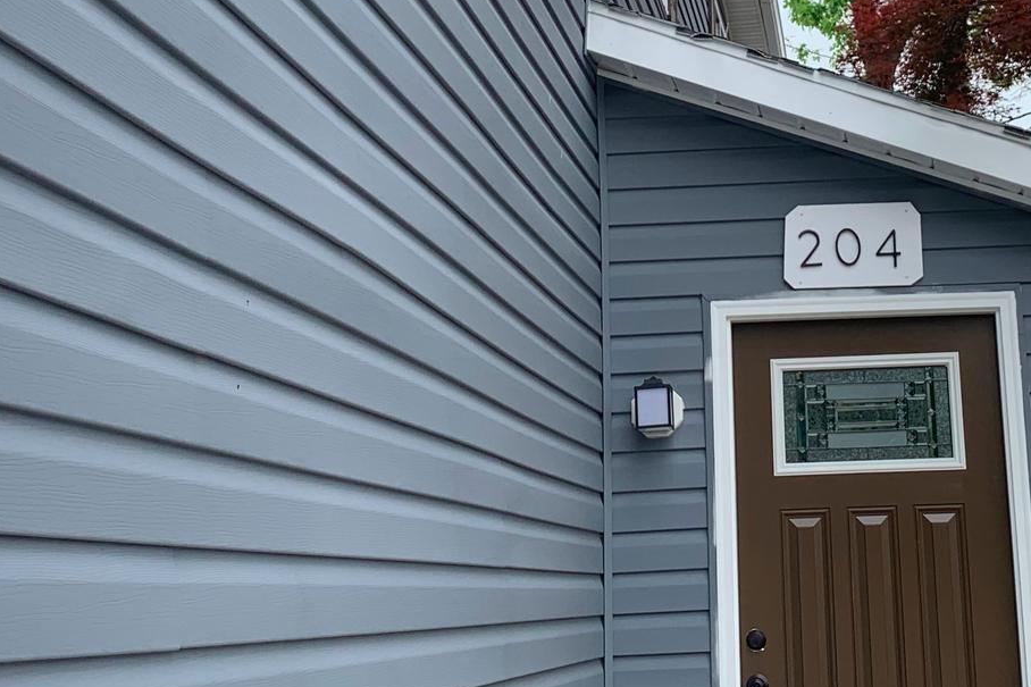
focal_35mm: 61
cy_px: 131
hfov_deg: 32.3
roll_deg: +1.6
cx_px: 760
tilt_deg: +15.7
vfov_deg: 21.9
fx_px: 1747
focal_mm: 4.25
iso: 25
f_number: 1.8
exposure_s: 1/972
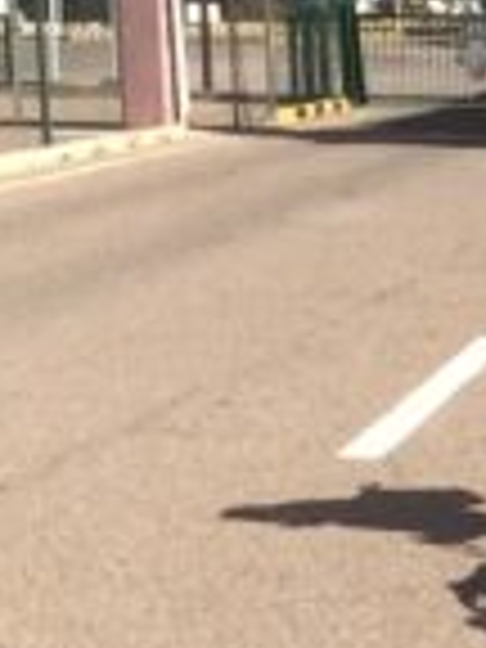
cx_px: 819
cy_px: 403
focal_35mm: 122
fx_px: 2284
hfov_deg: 11.4
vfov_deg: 16.1
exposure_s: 1/1887
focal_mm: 2.15
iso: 50
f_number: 2.4
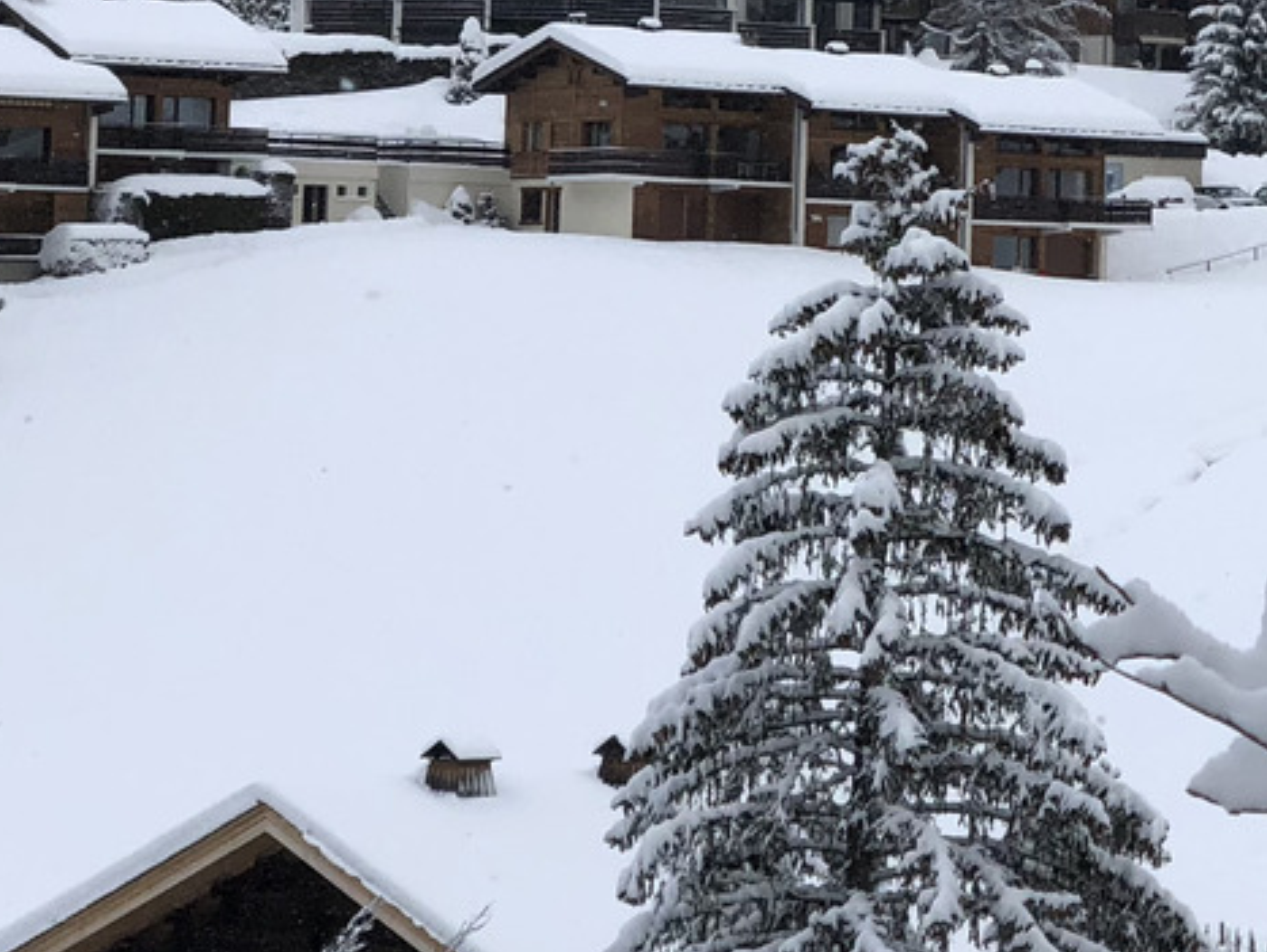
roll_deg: -0.9
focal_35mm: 178
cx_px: 1479
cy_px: -187
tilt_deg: +5.9
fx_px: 6520
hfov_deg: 10.9
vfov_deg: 8.3
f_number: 2.4
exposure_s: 1/600
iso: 16
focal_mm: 6
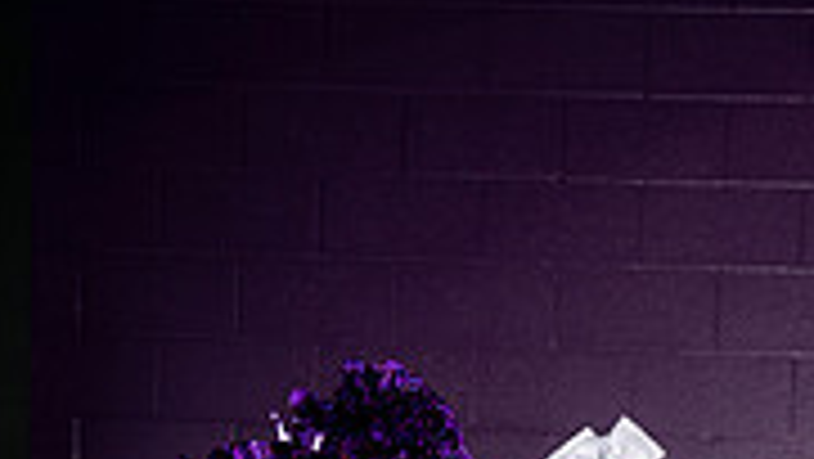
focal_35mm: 104
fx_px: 2246
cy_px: 999
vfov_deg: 10.5
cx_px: 562
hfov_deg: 20.5
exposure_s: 1/250
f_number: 4
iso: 250
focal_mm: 40
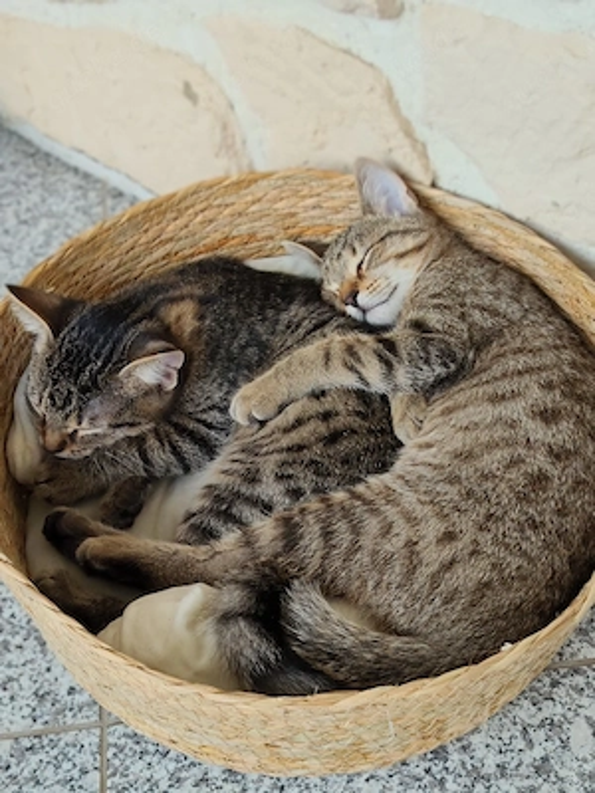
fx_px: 1100
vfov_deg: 39.7
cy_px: 396
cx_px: 298
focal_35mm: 48
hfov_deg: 30.3
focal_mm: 5.24
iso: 310
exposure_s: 1/50
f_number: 1.7
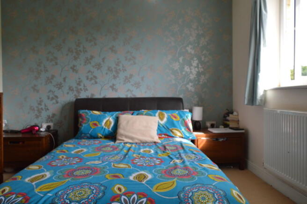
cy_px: 102
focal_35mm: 27
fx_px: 230
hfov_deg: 67.4
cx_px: 154
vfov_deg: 47.8
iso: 160
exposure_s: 1/60
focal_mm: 18
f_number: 5.6
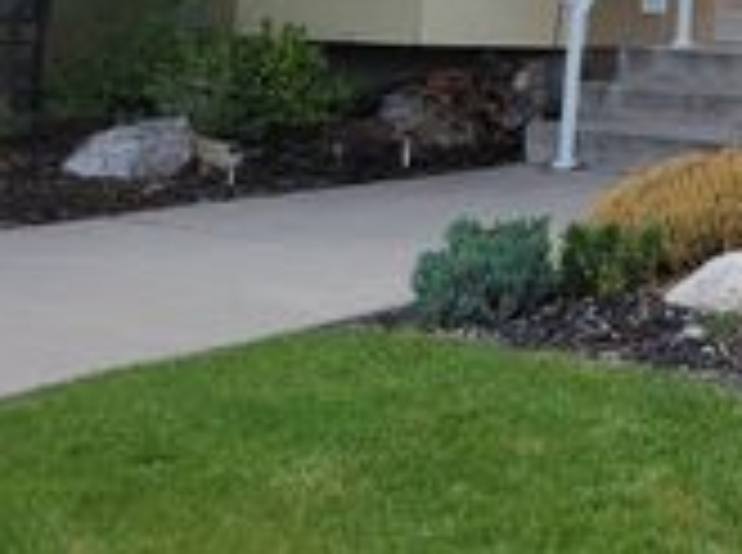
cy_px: -286
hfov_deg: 21.5
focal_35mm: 79
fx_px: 1690
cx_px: 1048
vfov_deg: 16.8
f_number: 1.8
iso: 40
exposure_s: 1/1084
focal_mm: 5.4
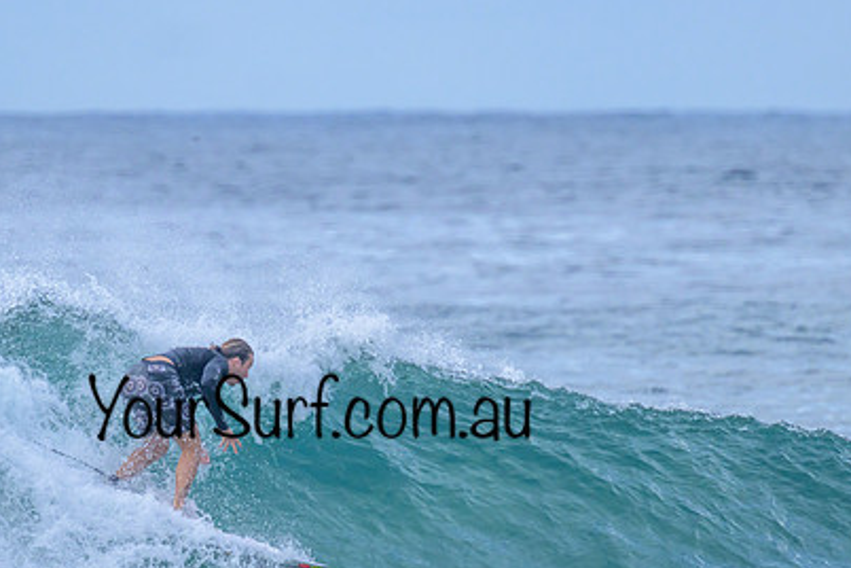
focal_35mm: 1182
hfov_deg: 1.7
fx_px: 27939
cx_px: 307
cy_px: 389
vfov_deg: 1.2
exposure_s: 1/2000
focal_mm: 800
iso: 1600
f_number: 11
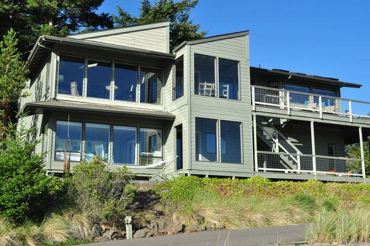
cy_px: 123
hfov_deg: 41.1
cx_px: 185
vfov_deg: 28.0
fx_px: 493
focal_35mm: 48
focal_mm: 32
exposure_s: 1/640
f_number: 14
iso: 800
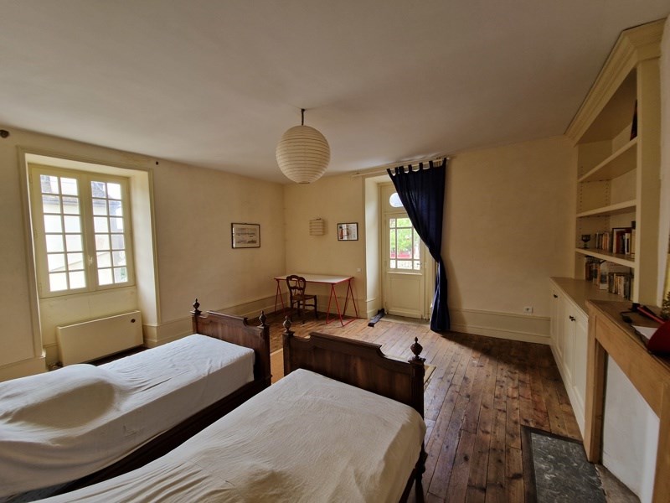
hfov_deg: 106.2
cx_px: 335
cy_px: 252
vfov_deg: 89.9
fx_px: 252
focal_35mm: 13
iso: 64
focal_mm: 2.2
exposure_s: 1/50
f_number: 2.2
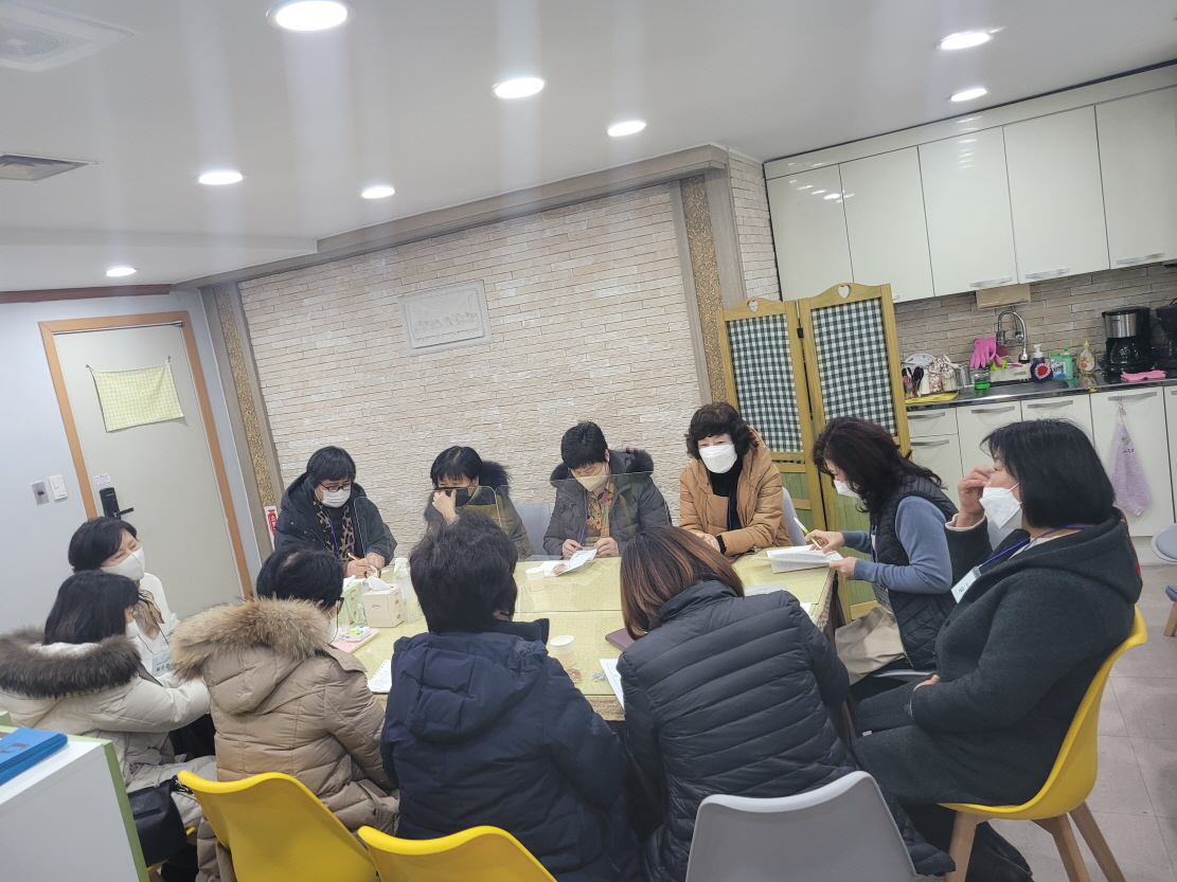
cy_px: 441
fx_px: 884
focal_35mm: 26
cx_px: 588
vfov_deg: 53.1
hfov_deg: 67.3
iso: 250
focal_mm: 5.4
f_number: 1.8
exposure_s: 1/120
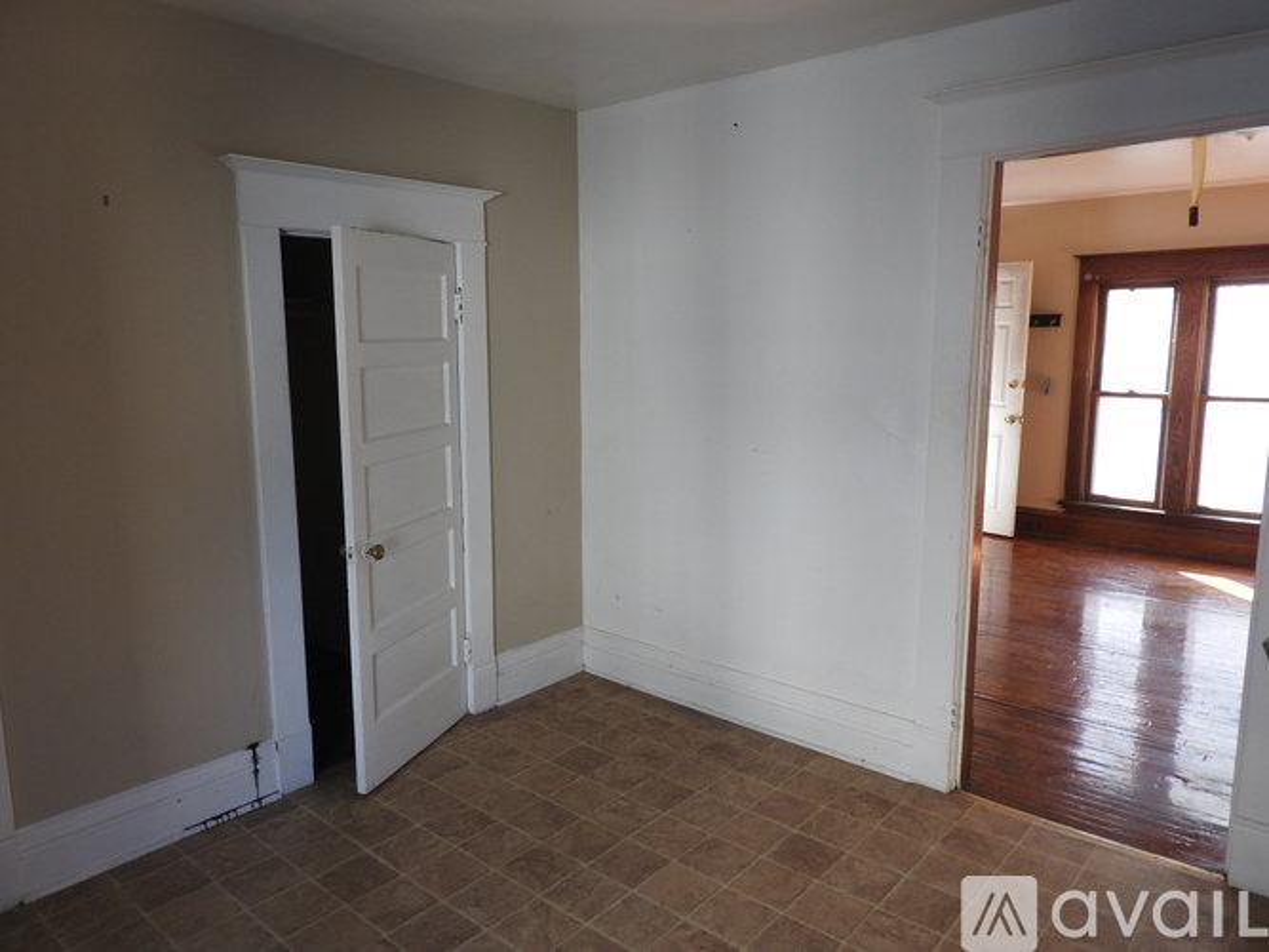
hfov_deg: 71.6
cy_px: 476
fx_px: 880
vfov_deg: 56.8
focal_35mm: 24
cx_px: 634
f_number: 3.3
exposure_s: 1/30
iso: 100
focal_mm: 4.3
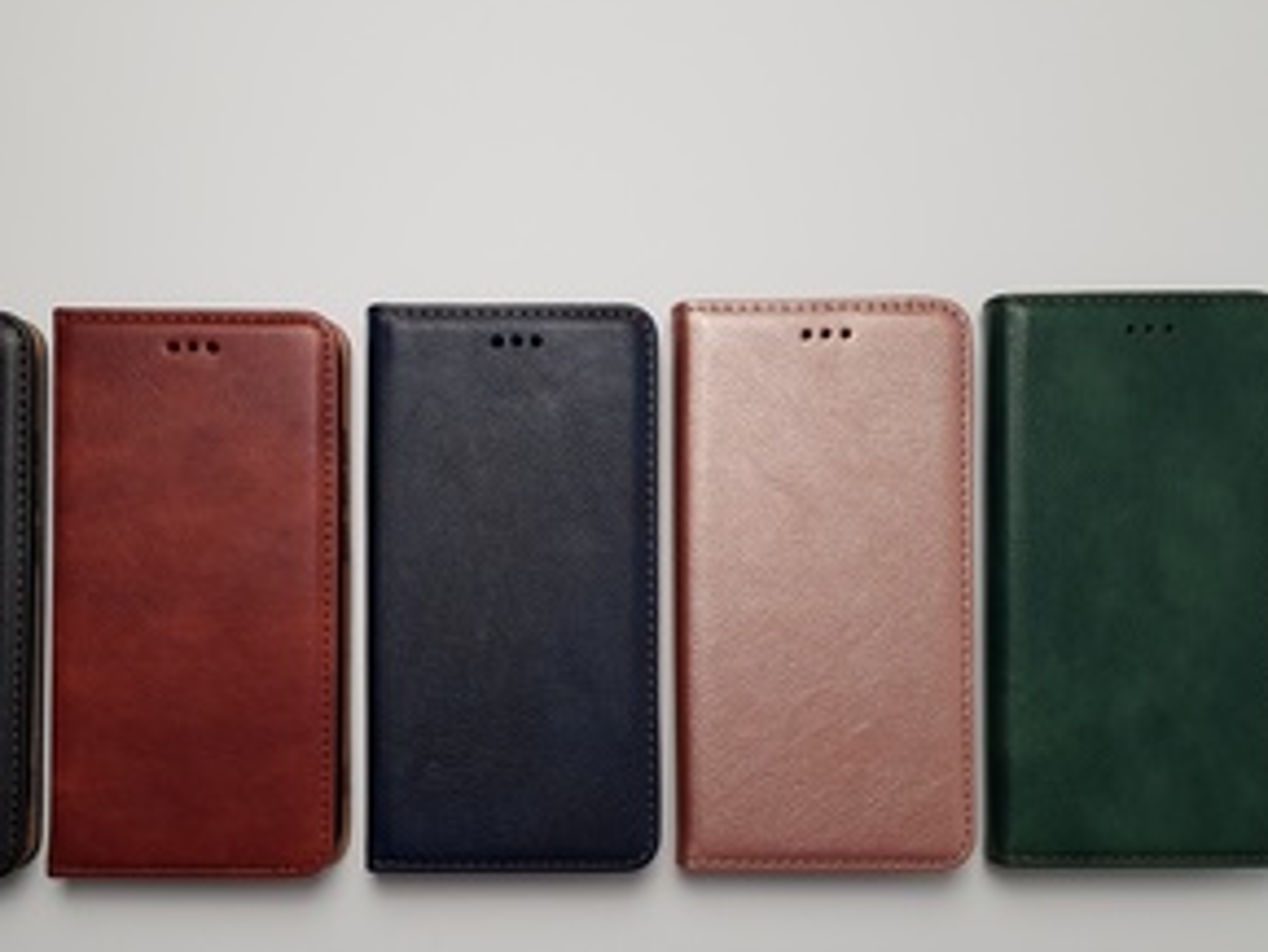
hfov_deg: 51.1
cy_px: 592
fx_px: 1319
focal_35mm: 36
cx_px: 518
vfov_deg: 39.4
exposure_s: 1/60
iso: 50
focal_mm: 4.2
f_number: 1.7
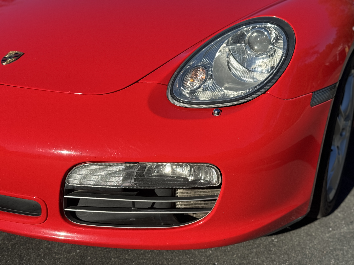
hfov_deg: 39.7
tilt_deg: -20.5
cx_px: 177
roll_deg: -2.3
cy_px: 132
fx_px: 491
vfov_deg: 30.3
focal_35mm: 48
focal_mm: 6.76
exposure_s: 1/3425
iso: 64
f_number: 1.78
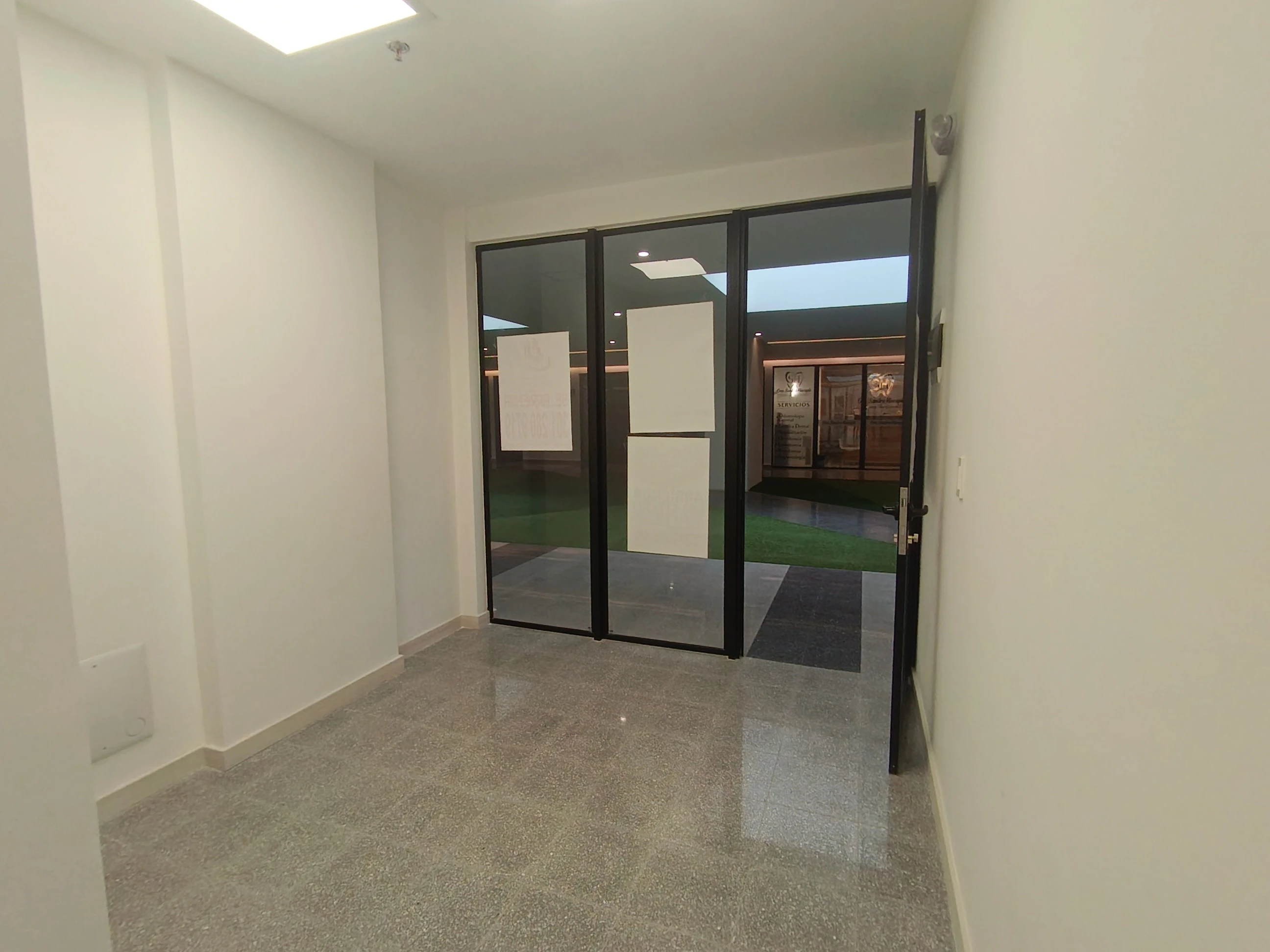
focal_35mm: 17
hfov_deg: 91.0
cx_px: 635
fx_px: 624
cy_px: 476
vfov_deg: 74.7
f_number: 2.2
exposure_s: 1/100
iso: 294
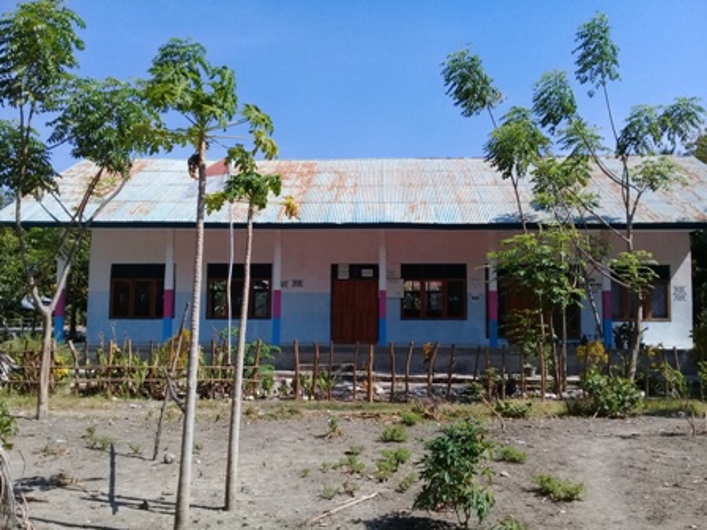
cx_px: 354
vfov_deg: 45.4
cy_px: 265
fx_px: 633
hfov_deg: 58.4
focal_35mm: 31
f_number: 2.2
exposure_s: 1/1495
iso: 50
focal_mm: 3.3
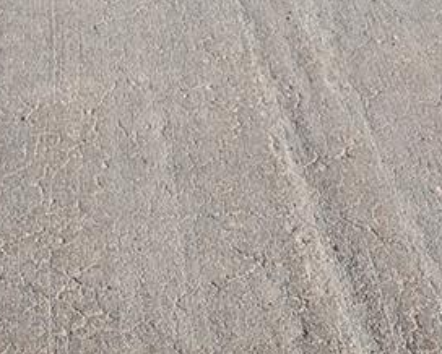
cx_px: 34
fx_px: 1296
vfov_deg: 11.4
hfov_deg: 19.0
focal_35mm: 99
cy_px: -614
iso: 25
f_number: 1.8
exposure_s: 1/1293
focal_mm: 5.54
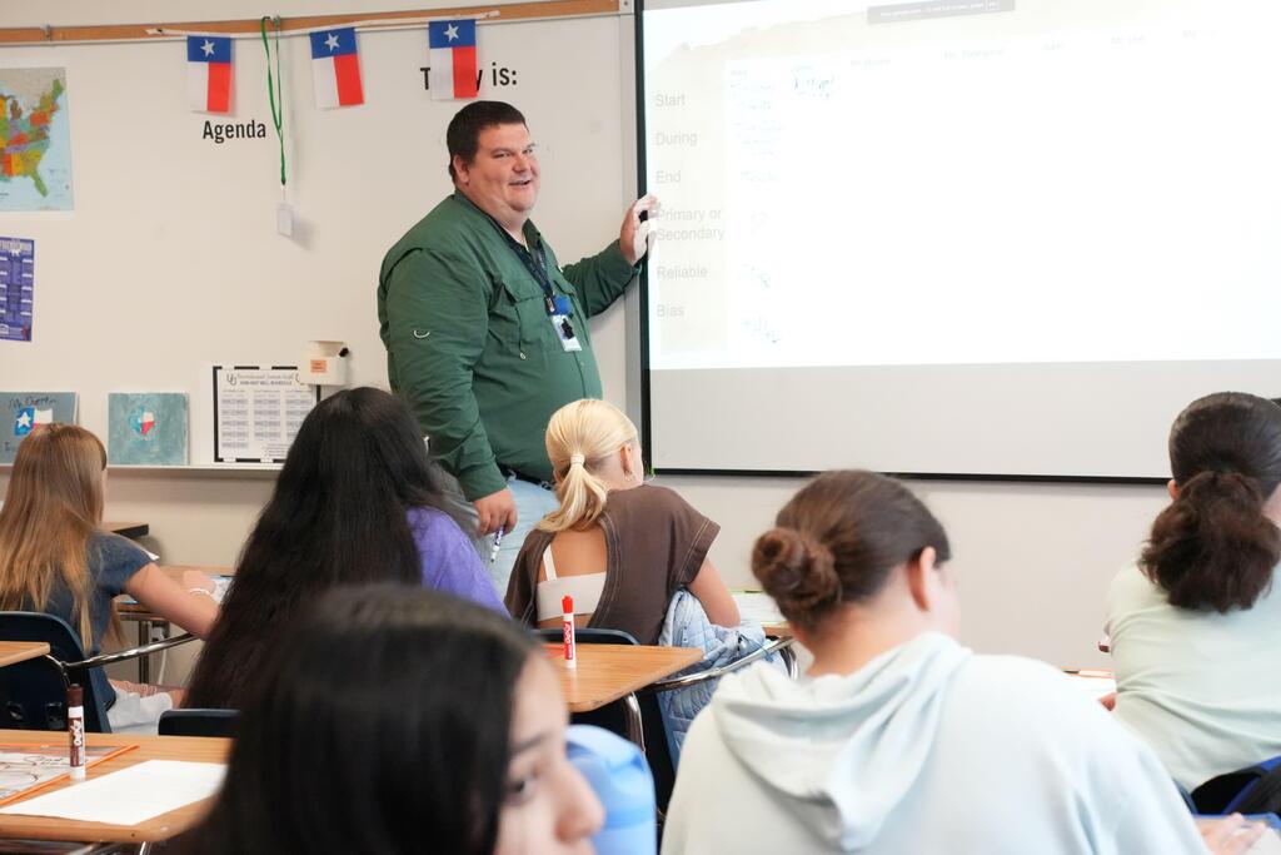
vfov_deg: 19.2
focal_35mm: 71
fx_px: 2527
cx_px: 640
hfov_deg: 28.4
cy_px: 428
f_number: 7.1
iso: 16000
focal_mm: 71
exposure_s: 1/500
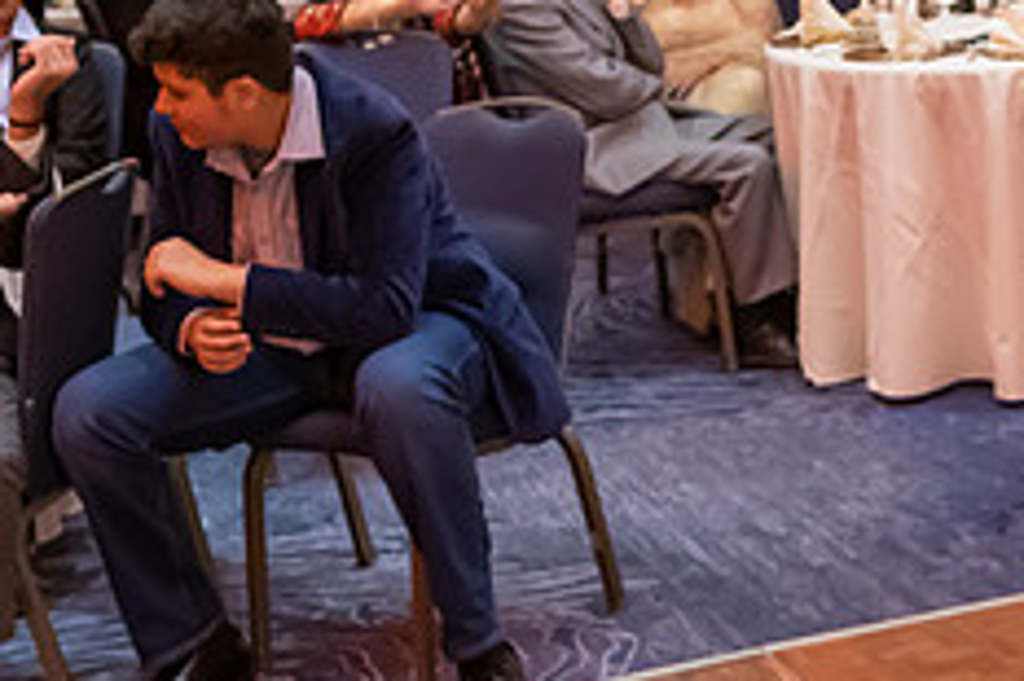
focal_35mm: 92
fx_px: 2615
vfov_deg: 14.7
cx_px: 941
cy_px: 127
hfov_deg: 21.6
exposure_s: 1/80
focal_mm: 23
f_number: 2.8
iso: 2000
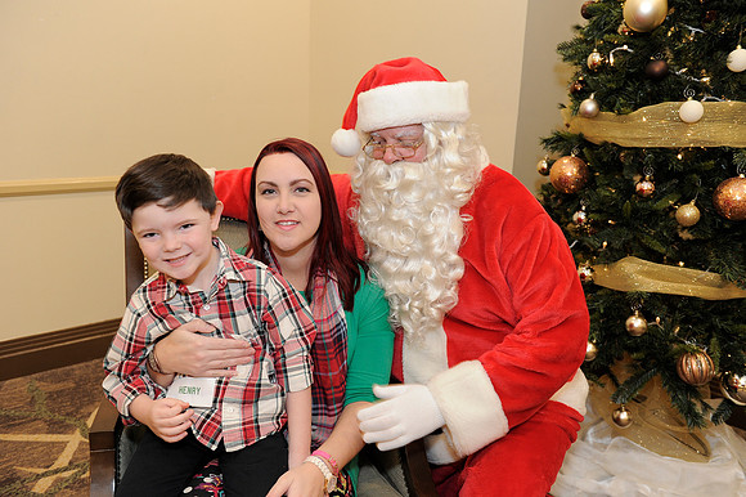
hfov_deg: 60.3
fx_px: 642
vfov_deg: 42.3
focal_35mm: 31
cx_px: 373
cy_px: 248
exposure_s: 1/100
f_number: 4
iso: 1600
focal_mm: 31
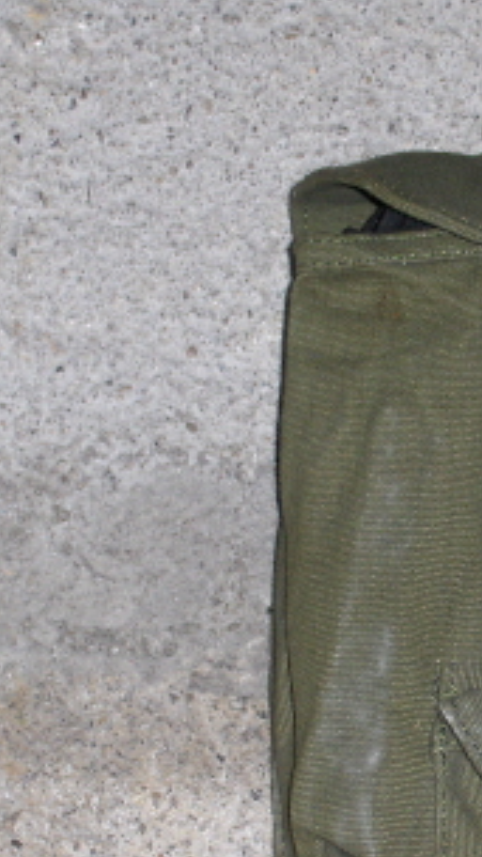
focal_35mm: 182
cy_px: 551
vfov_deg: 11.8
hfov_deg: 6.6
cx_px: 564
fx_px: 4135
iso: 100
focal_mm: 19
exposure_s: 1/100
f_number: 4.4
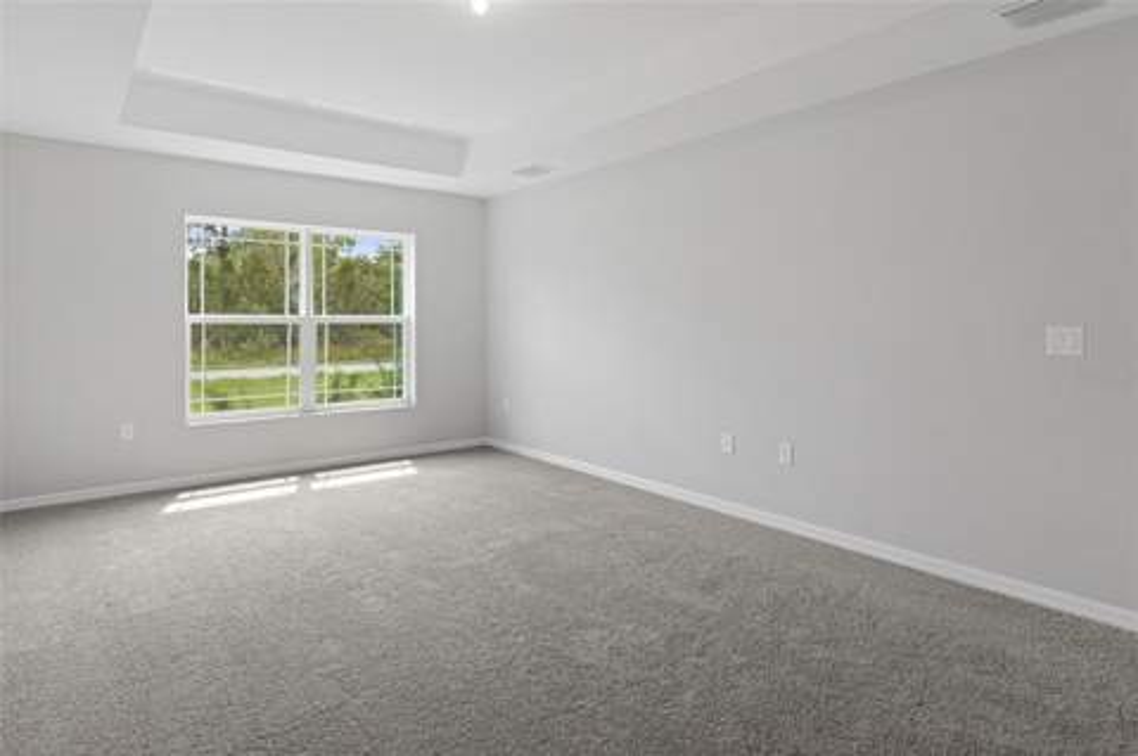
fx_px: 616
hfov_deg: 85.5
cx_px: 569
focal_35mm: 20
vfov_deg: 63.1
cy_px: 378
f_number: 8
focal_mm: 13
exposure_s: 1/13
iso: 640
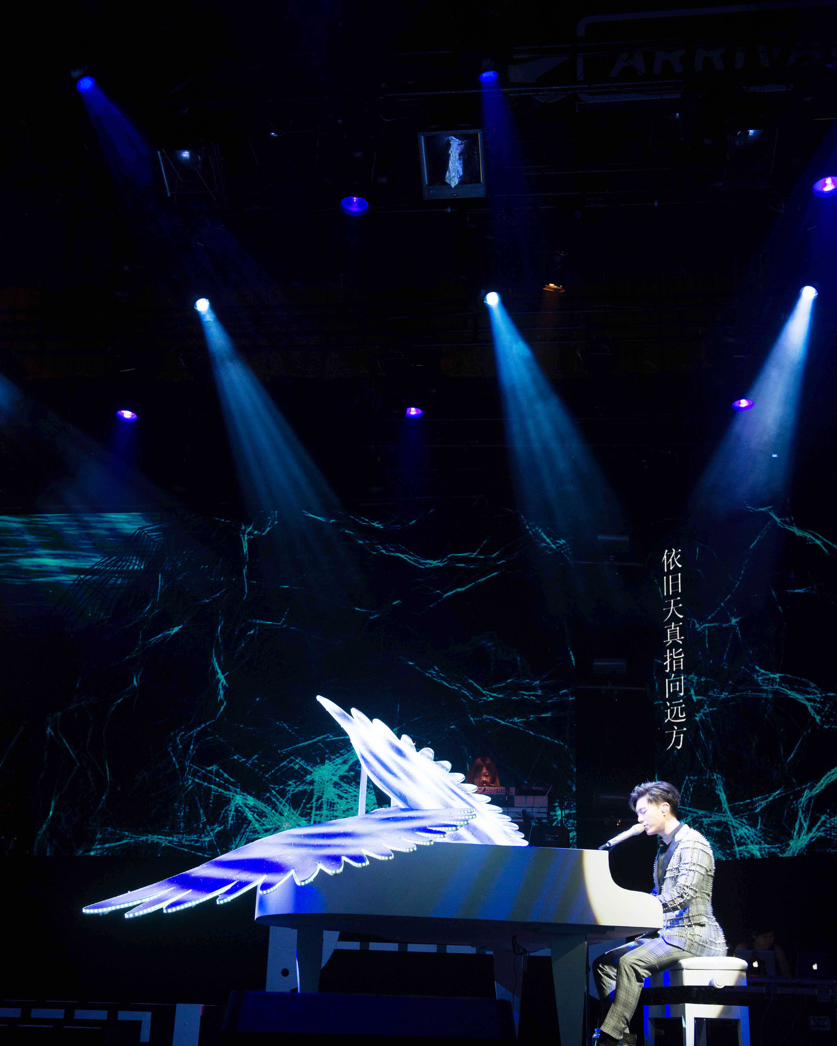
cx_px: 418
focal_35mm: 43
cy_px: 629
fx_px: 1331
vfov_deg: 42.7
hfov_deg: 34.9
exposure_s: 1/200
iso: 1600
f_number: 5
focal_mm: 38
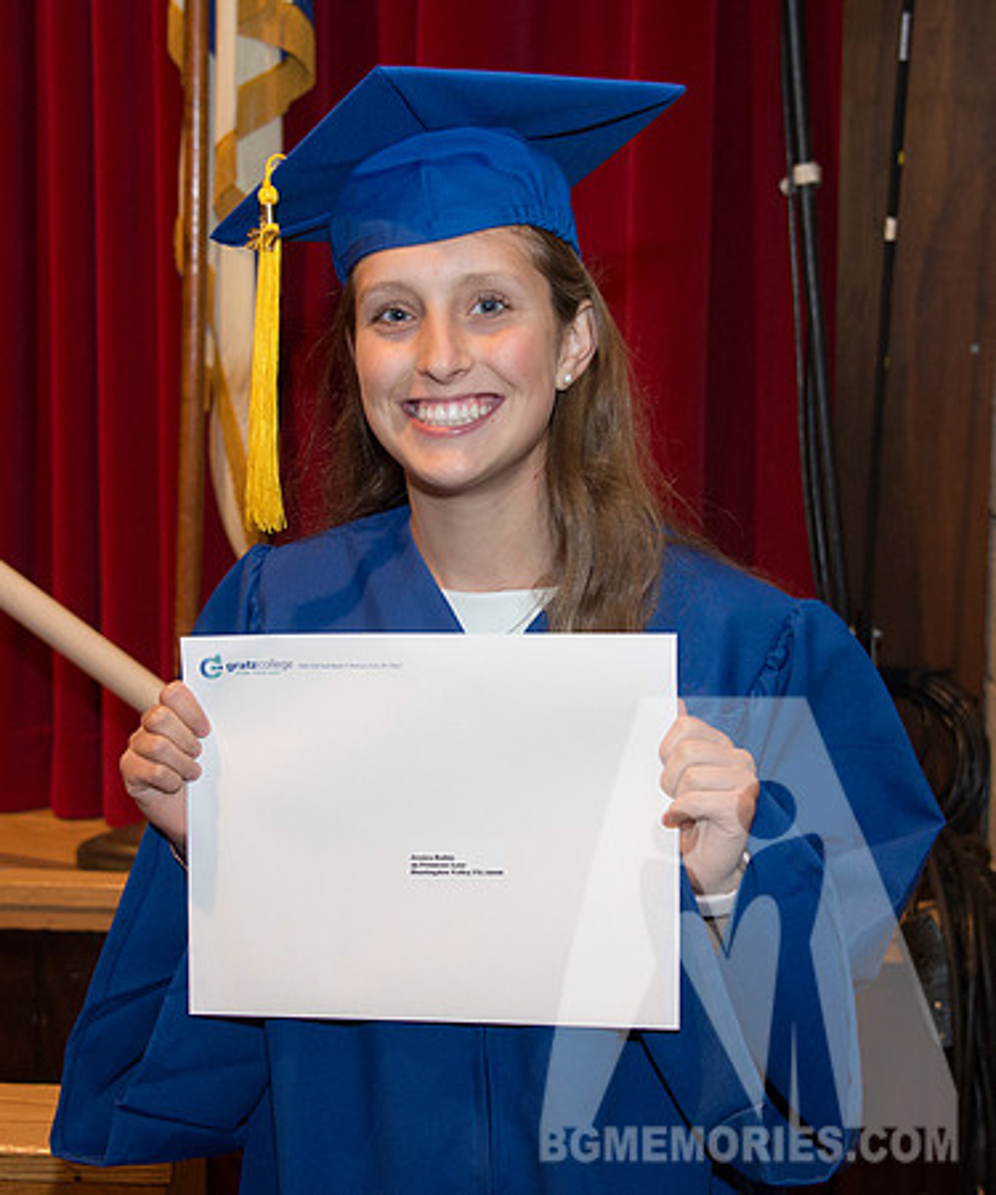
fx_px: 2894
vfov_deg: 23.3
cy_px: 581
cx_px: 448
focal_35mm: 80
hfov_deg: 19.5
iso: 2000
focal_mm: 55
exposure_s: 1/80
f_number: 4.5
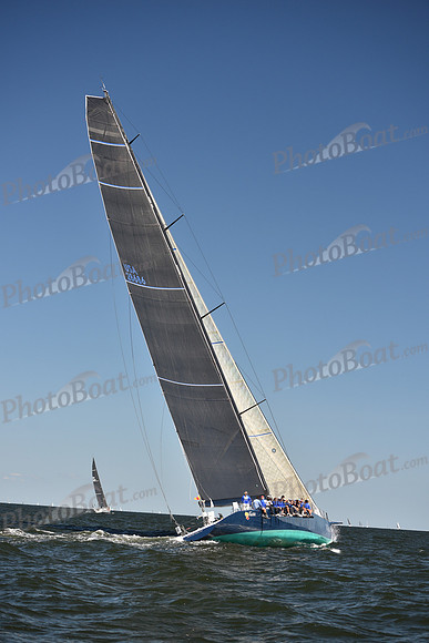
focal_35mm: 70
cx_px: 214
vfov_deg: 28.8
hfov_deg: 19.5
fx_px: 1250
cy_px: 322
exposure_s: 1/1000
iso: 250
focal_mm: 70
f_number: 3.5
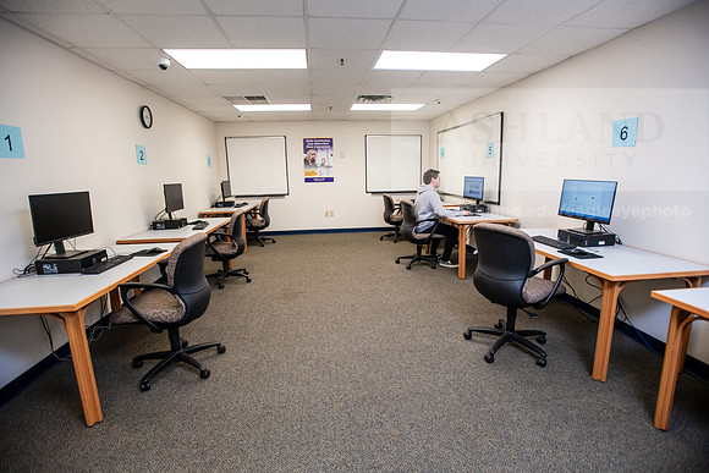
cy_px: 236
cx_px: 354
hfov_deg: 93.3
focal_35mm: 17
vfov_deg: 70.5
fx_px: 335
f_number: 4
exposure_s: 1/160
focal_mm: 17
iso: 800
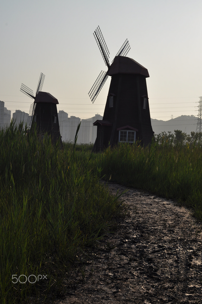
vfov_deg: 33.4
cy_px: 152
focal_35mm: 60
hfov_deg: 22.6
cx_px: 101
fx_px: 506
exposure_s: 1/500
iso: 200
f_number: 13
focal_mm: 40
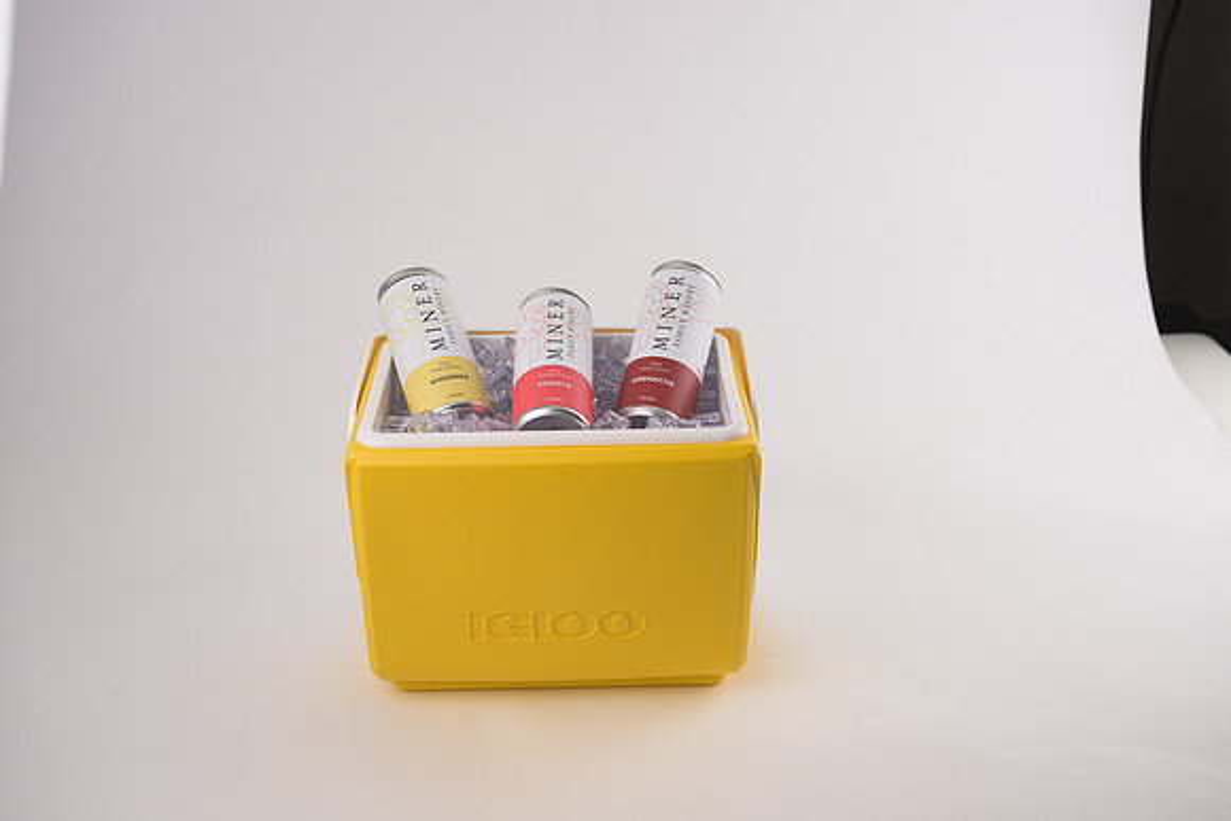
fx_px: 1607
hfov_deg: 41.9
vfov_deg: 28.7
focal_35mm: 47
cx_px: 616
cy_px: 410
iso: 100
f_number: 6.3
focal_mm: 47
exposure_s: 1/200
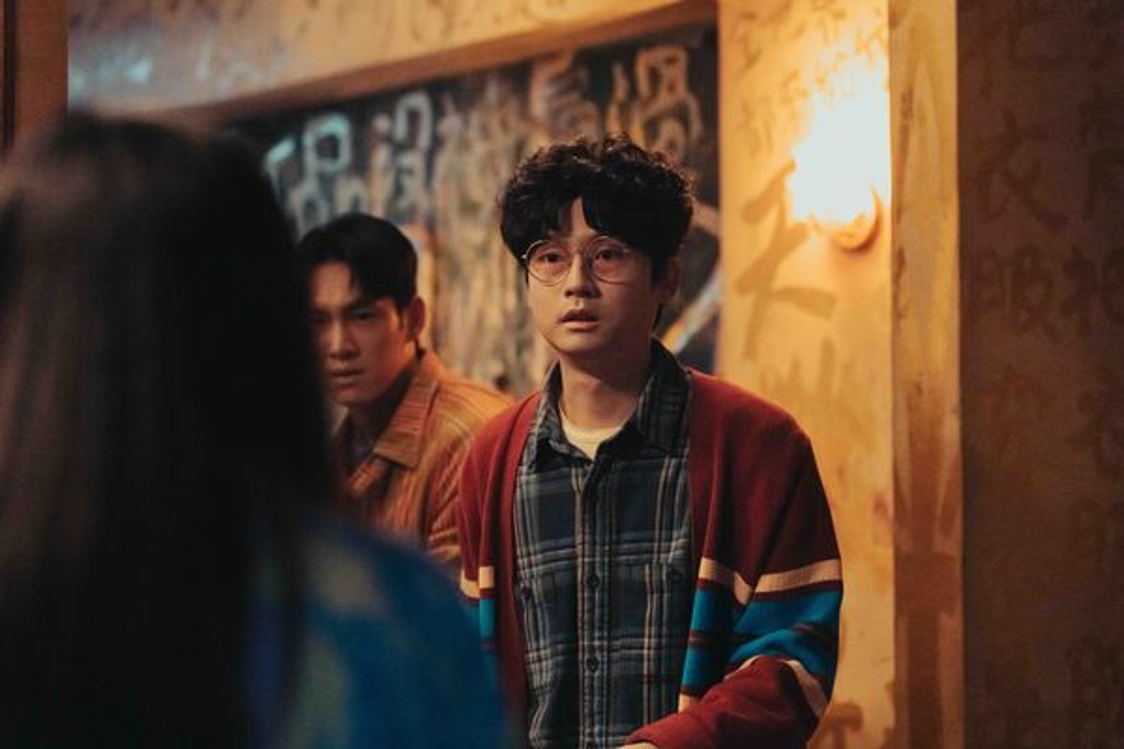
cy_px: 374
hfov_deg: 24.5
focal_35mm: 83
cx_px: 562
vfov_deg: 16.5
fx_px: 2591
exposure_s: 1/160
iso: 10000
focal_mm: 83
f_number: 2.8
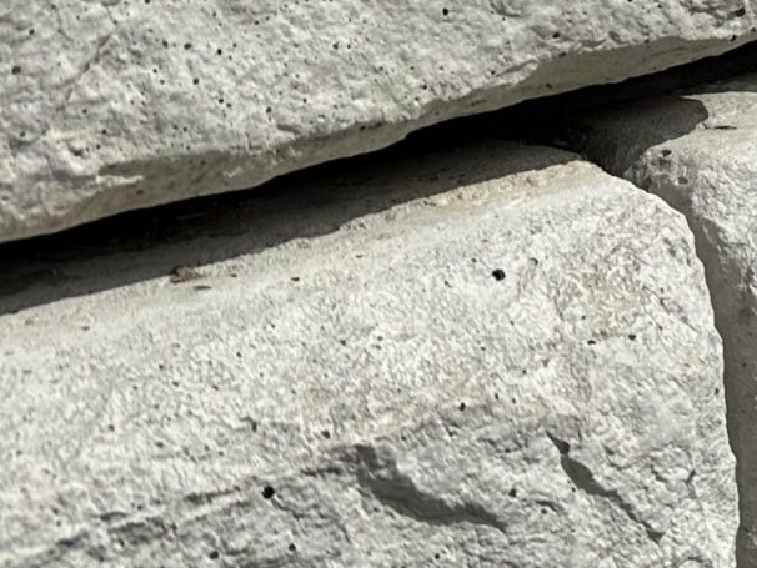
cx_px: 1438
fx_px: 2494
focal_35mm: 114
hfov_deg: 14.7
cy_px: -162
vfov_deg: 12.6
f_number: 1.78
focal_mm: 6.86
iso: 80
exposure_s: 1/9709
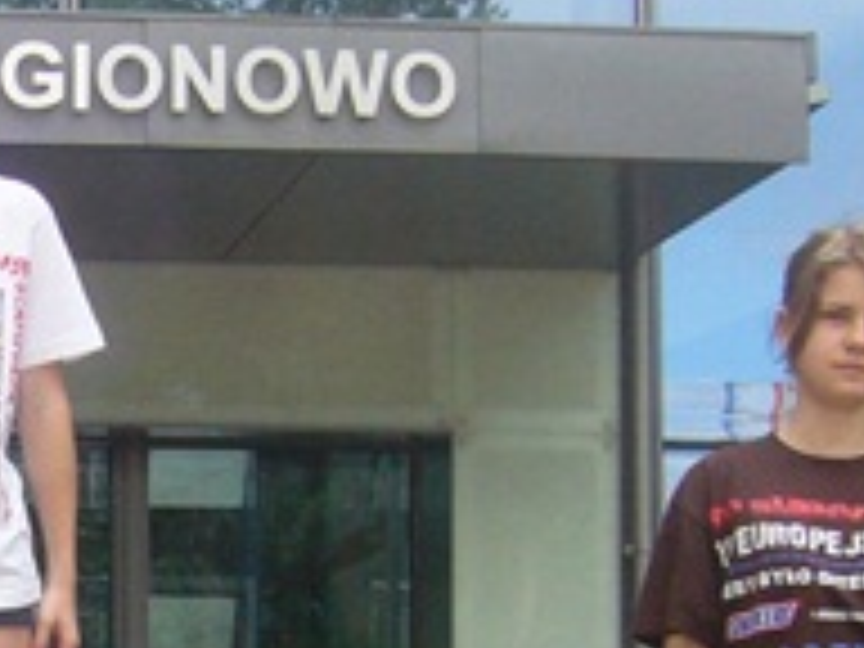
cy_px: 742
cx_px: -135
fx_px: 3644
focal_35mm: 146
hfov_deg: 13.2
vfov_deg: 10.0
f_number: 5.6
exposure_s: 1/160
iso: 100
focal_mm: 5.8
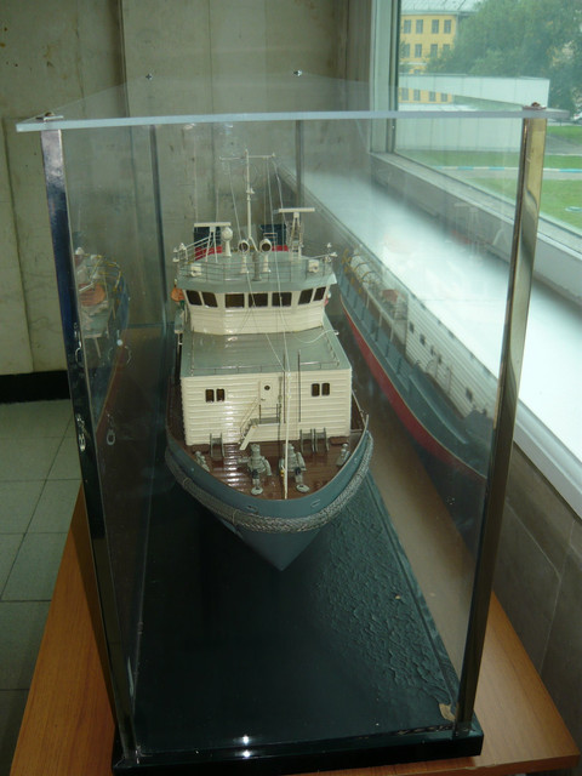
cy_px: 388
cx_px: 291
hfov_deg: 42.9
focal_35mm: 33
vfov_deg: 55.4
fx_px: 740
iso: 100
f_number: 2.8
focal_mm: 5.5
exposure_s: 1/30
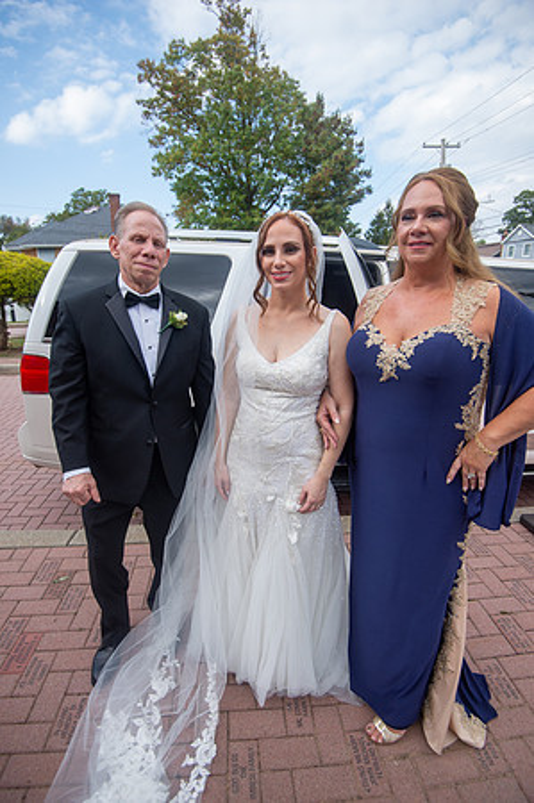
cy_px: 402
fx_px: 401
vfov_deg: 90.1
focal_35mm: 18
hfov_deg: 67.3
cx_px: 267
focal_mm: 18
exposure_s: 1/1250
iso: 400
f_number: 4
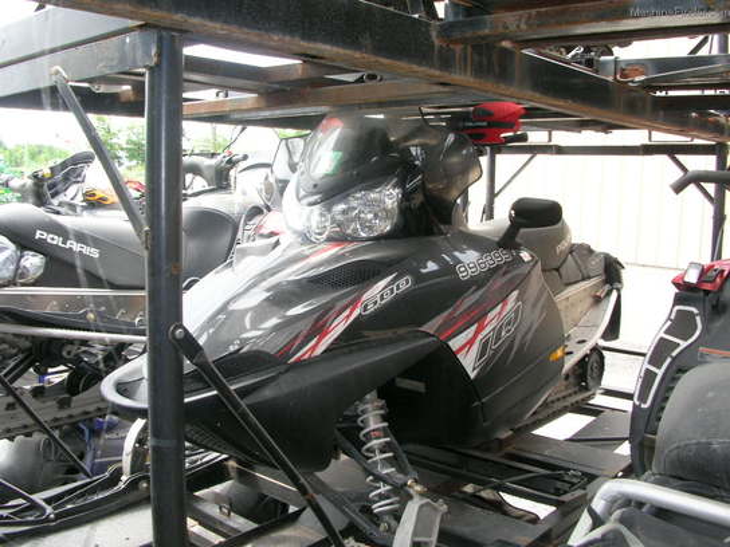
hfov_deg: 52.6
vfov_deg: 40.7
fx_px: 738
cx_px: 365
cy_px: 274
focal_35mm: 35
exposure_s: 1/44.5
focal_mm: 5.8
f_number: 5.6
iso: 71
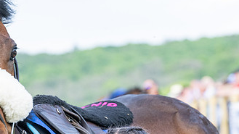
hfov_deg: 7.1
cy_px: 155
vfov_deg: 4.0
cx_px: 76
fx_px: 1920
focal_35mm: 303
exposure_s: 1/1000
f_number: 4
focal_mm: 94
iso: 400
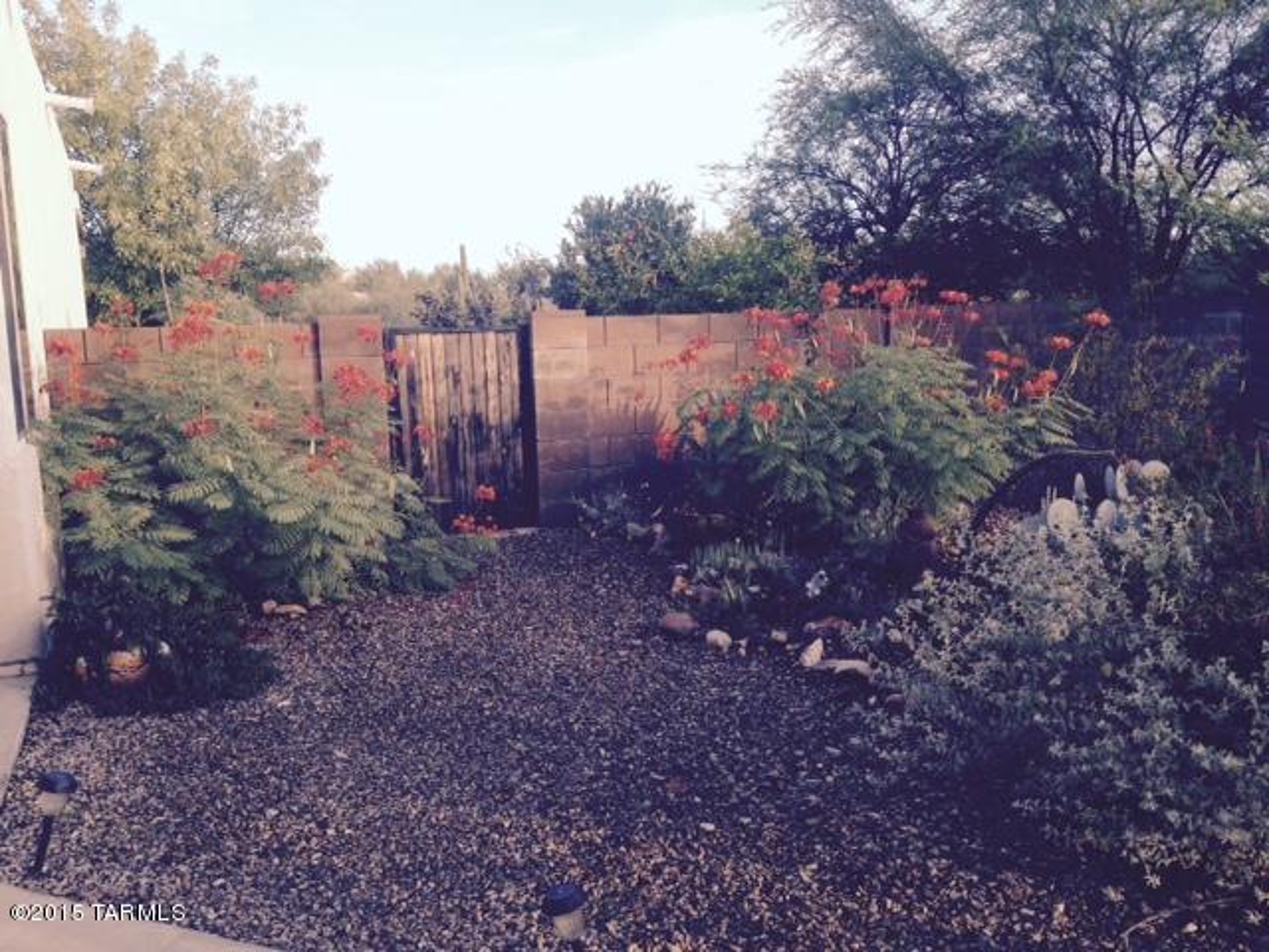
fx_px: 1210
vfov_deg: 42.9
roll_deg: +1.6
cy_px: 476
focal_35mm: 33
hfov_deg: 55.4
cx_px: 634
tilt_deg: -8.5
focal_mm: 4.12
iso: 50
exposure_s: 1/181
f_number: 2.4
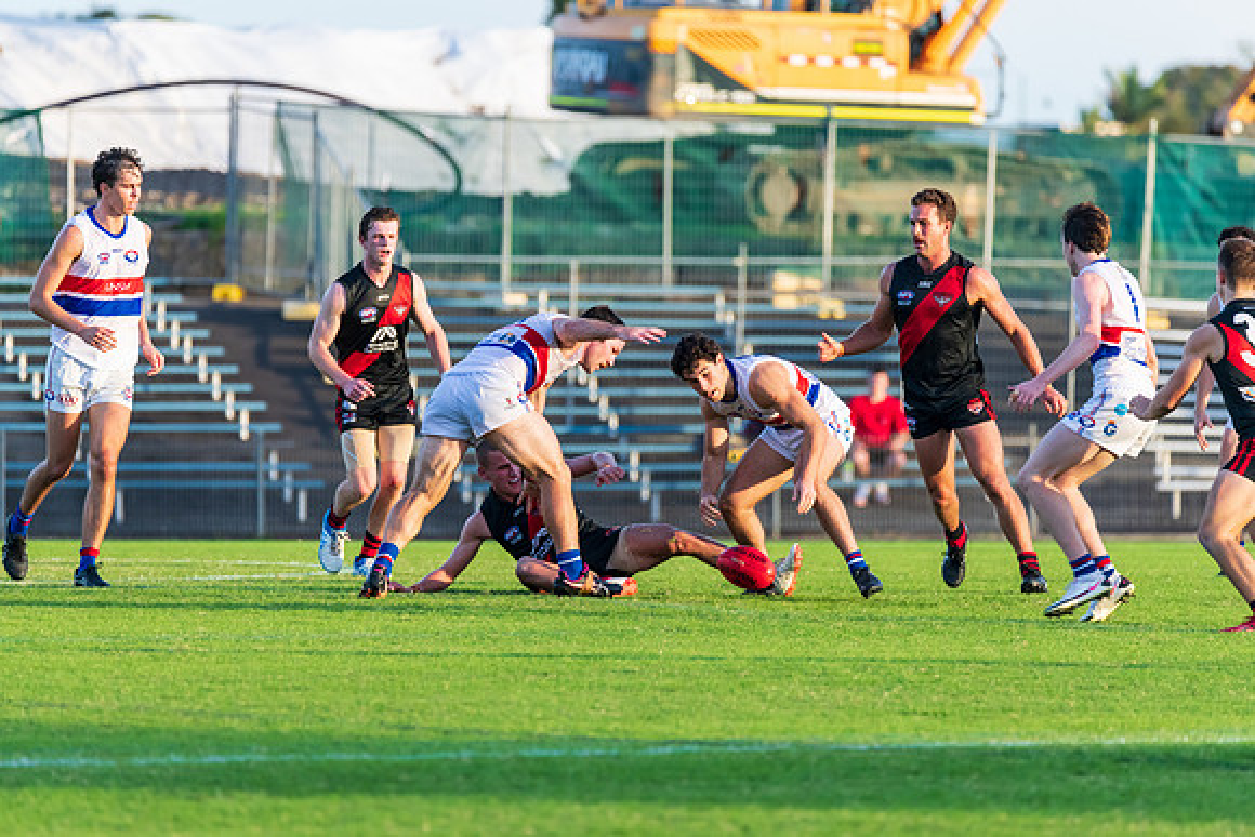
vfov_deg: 3.0
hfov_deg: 4.5
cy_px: 413
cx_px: 619
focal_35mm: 460
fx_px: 16034
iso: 1000
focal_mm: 450
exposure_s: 1/640
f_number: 6
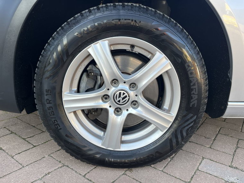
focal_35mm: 26
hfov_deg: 67.3
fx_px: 183
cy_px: 92
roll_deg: -1.8
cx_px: 122
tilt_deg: -13.1
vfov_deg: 53.1
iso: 40
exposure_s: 1/213
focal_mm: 5.1
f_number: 1.6
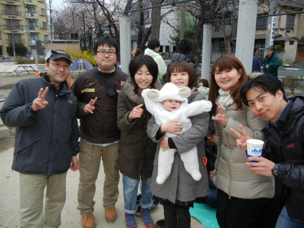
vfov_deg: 46.8
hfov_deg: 60.0
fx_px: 263
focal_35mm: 30
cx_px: 152
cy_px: 114
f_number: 3.5
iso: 160
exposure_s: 1/96.2
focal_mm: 5.4
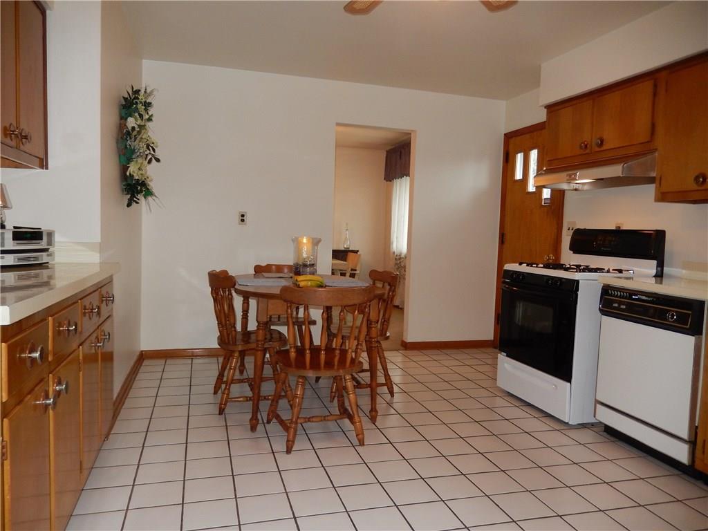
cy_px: 266
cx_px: 354
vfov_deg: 54.9
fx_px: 511
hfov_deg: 69.4
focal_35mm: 25
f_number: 3.4
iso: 220
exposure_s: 1/30
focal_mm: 4.5
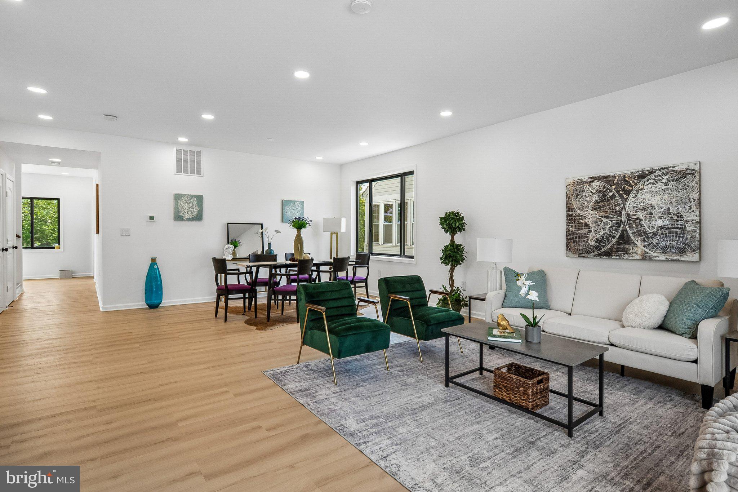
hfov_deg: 90.0
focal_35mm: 18
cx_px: 369
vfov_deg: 67.4
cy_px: 246
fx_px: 369
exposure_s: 1/200
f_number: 5.6
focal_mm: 12
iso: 400
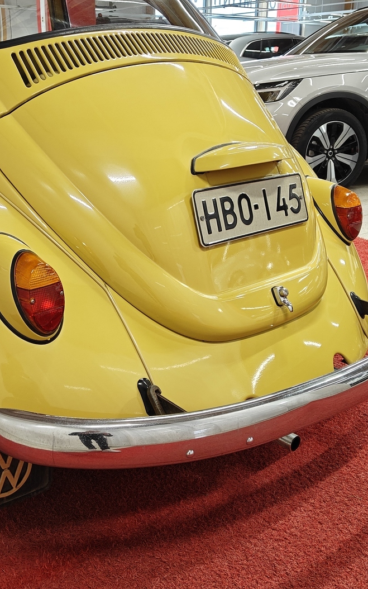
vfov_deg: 47.2
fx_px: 674
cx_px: 114
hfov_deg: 30.3
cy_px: 296
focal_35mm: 42
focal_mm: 5.59
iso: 80
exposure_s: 1/93
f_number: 1.8
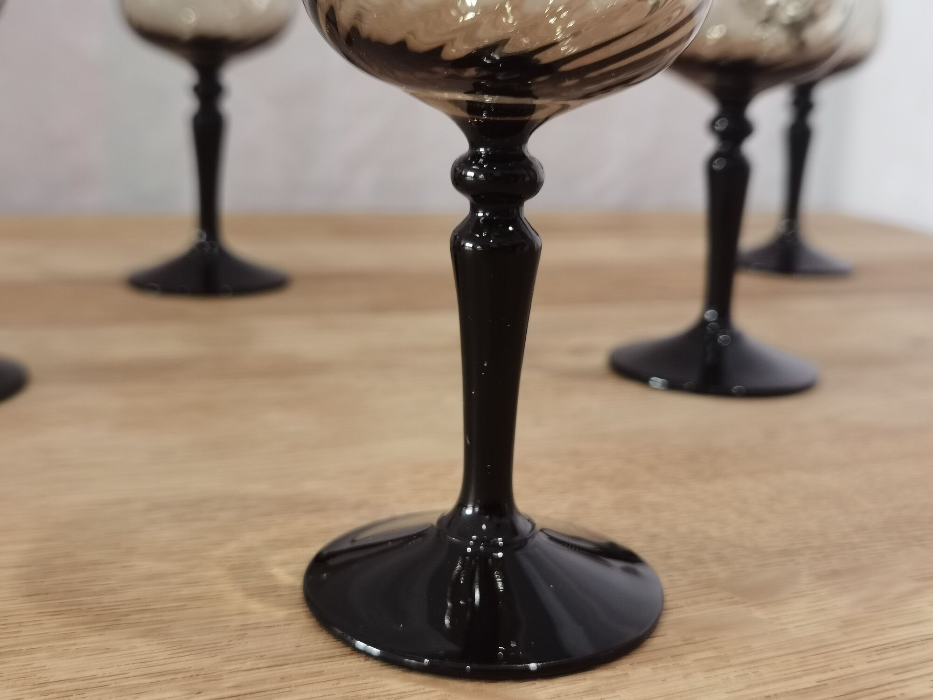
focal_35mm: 40
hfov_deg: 46.8
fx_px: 1078
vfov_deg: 36.0
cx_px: 466
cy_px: 350
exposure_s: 1/100
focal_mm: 6.71
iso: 125
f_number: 1.9
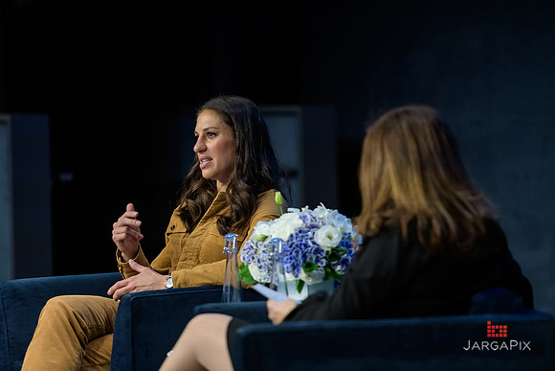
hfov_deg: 10.3
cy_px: 186
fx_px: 3084
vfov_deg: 6.9
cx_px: 278
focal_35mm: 200
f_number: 3.2
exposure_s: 1/200
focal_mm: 200
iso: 1600
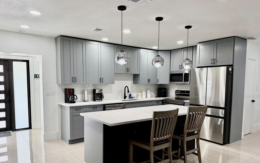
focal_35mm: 26
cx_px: 128
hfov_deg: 70.4
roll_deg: -0.2
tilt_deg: -5.4
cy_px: 96
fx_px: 184
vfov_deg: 47.3
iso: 200
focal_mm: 6.76
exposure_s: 1/188
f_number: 1.78
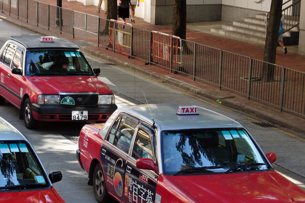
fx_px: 974
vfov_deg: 11.8
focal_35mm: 115
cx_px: 76
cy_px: 159
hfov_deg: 17.7
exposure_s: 1/125
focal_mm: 35
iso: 200
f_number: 5.6
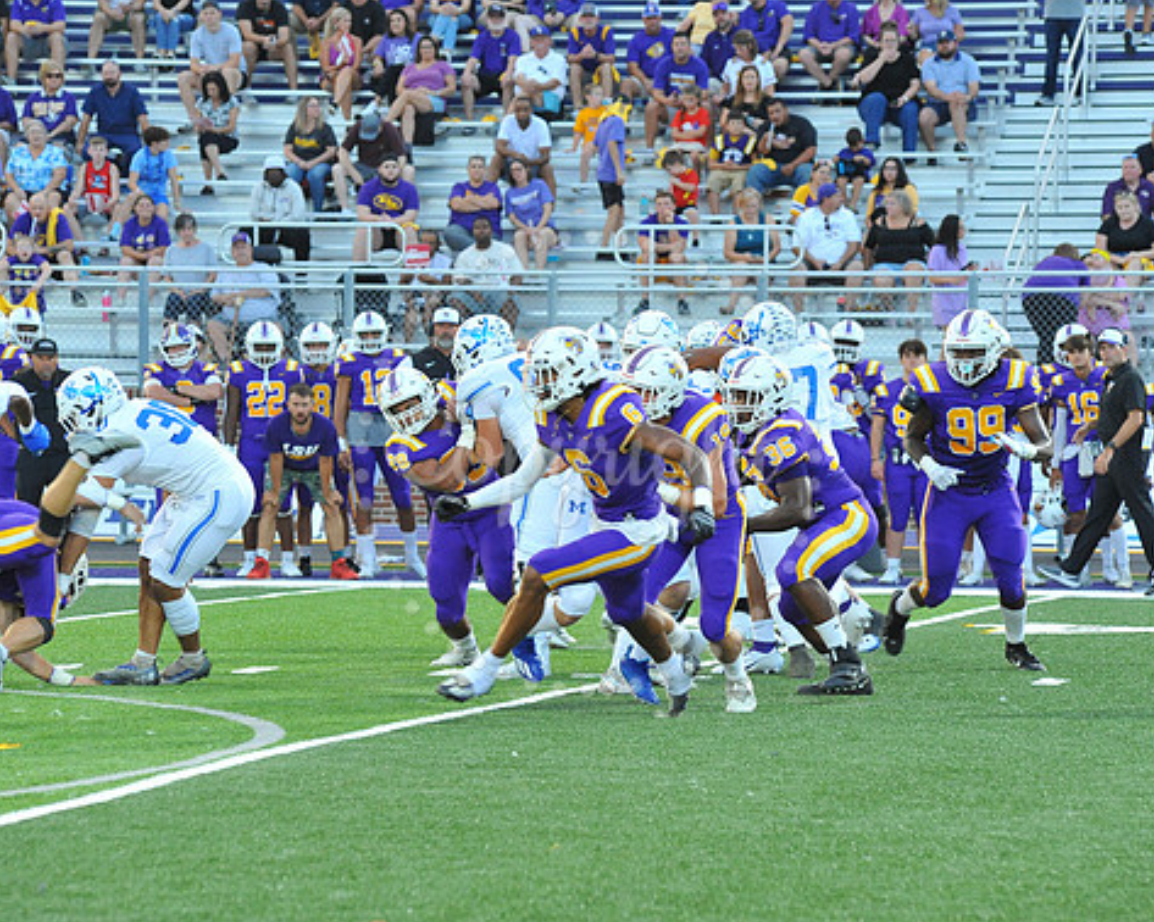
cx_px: 588
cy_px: 461
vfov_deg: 6.7
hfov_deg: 8.4
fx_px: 7852
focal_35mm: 230
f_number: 7.1
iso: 3200
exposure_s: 1/320
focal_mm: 200
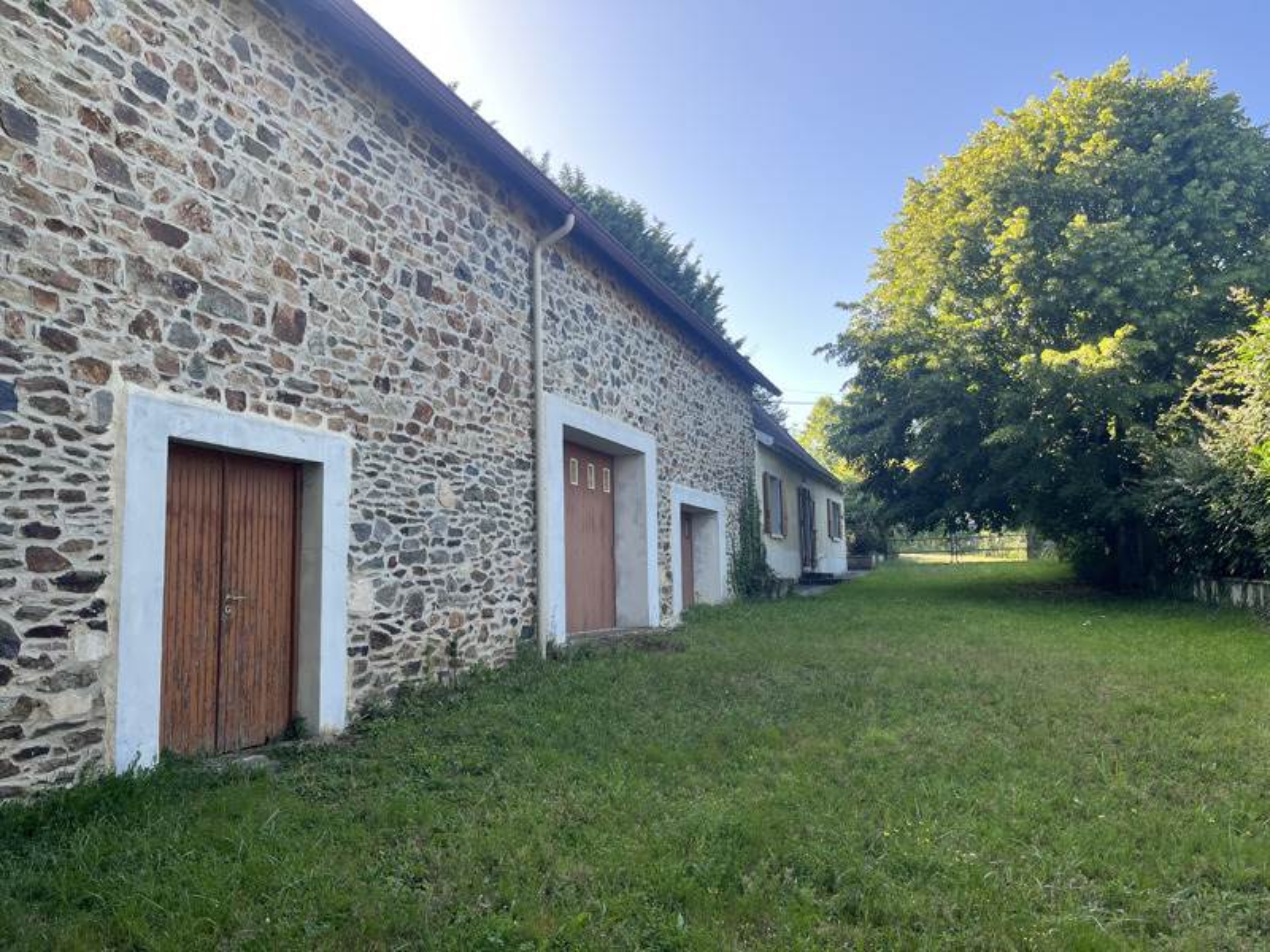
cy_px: 476
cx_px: 635
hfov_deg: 67.3
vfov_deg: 53.1
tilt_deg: +6.0
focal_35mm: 26
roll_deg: +1.5
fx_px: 954
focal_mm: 5.1
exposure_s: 1/369
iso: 50
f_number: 1.6
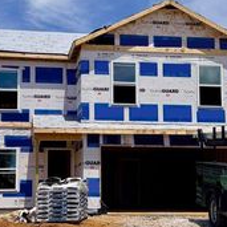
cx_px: 123
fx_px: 460
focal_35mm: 62
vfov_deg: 27.7
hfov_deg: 27.7
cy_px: 114
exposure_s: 1/12000
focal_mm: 6.76
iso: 80
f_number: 1.8
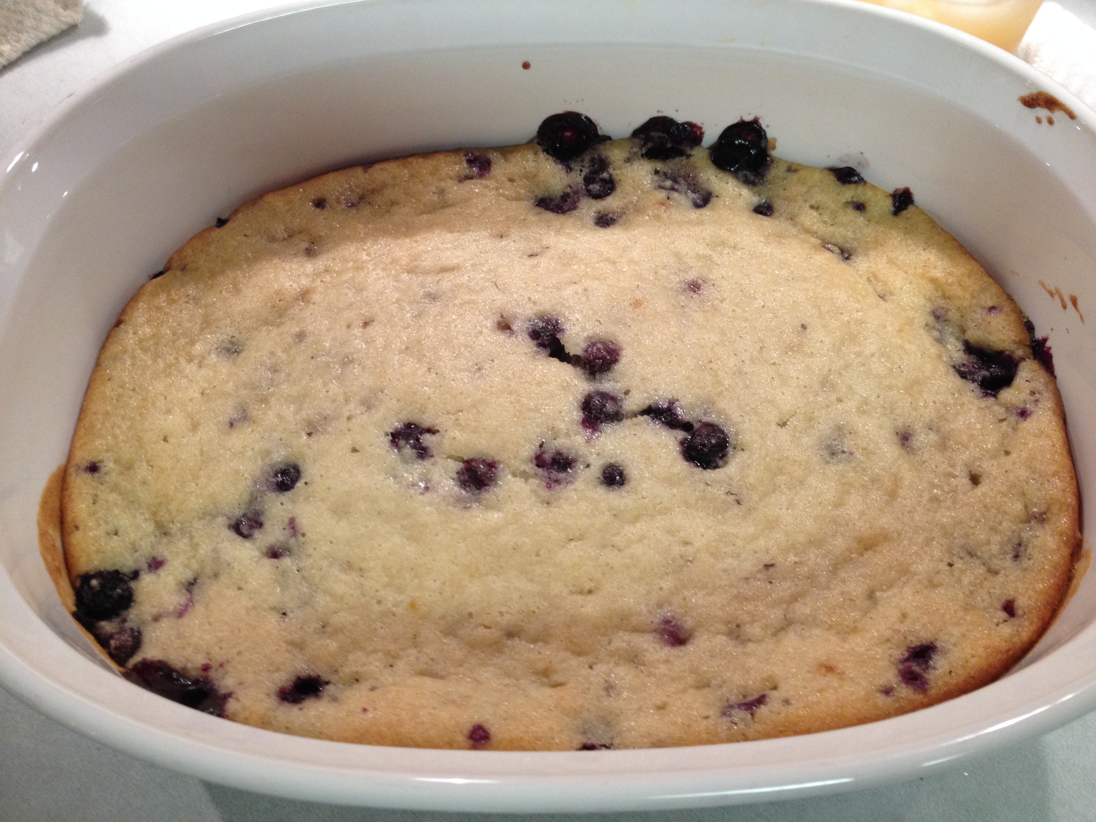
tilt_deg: -56.2
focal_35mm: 35
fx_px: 1108
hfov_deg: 52.6
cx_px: 548
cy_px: 411
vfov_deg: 40.7
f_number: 2.4
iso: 125
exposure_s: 1/20
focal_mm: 4.28
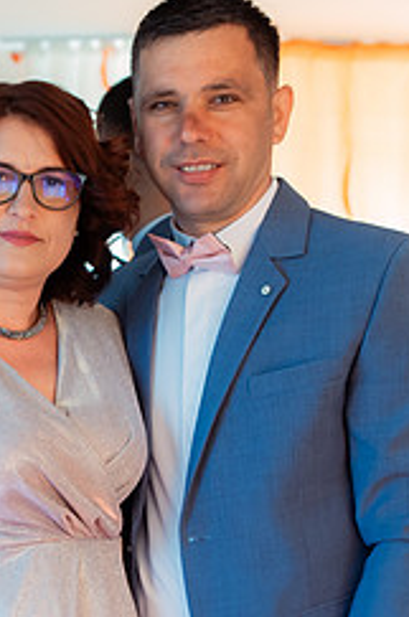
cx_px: -34
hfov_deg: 13.0
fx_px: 1763
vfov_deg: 19.7
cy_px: 463
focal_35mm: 103
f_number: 3.2
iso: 1000
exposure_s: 1/250
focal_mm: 36
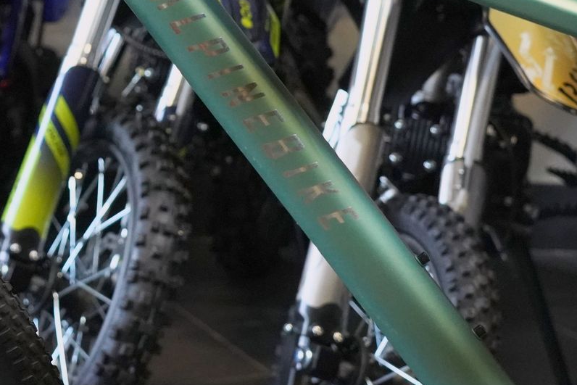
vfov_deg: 11.9
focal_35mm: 113
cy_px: -56
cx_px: 40
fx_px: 1811
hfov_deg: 17.8
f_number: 5
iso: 6400
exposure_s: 1/200
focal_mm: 45
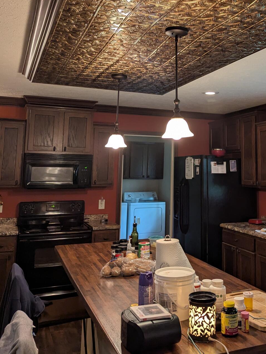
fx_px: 388
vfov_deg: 47.9
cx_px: 192
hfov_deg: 37.1
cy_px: 111
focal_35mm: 38
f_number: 1.85
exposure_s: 1/120
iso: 418
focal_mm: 6.81
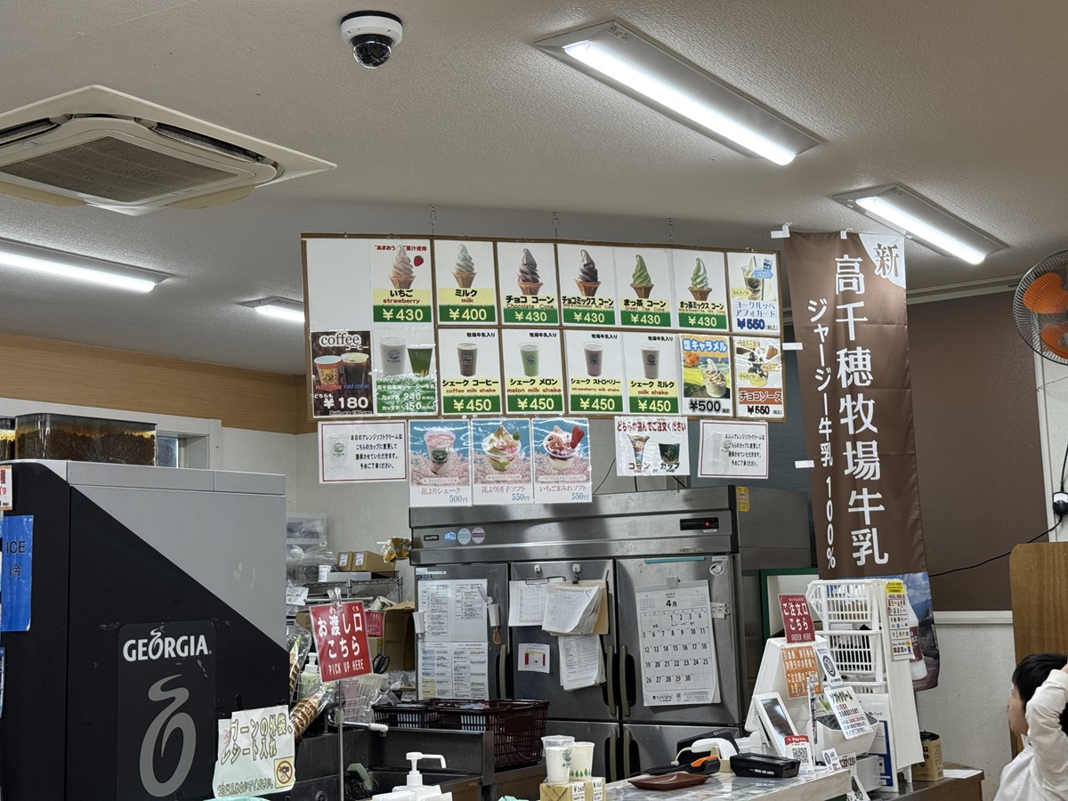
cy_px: 400
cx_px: 534
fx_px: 1481
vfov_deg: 30.3
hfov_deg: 39.7
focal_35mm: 48
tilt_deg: +7.6
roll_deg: +1.8
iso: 50
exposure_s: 1/120
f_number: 1.78
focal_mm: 6.76
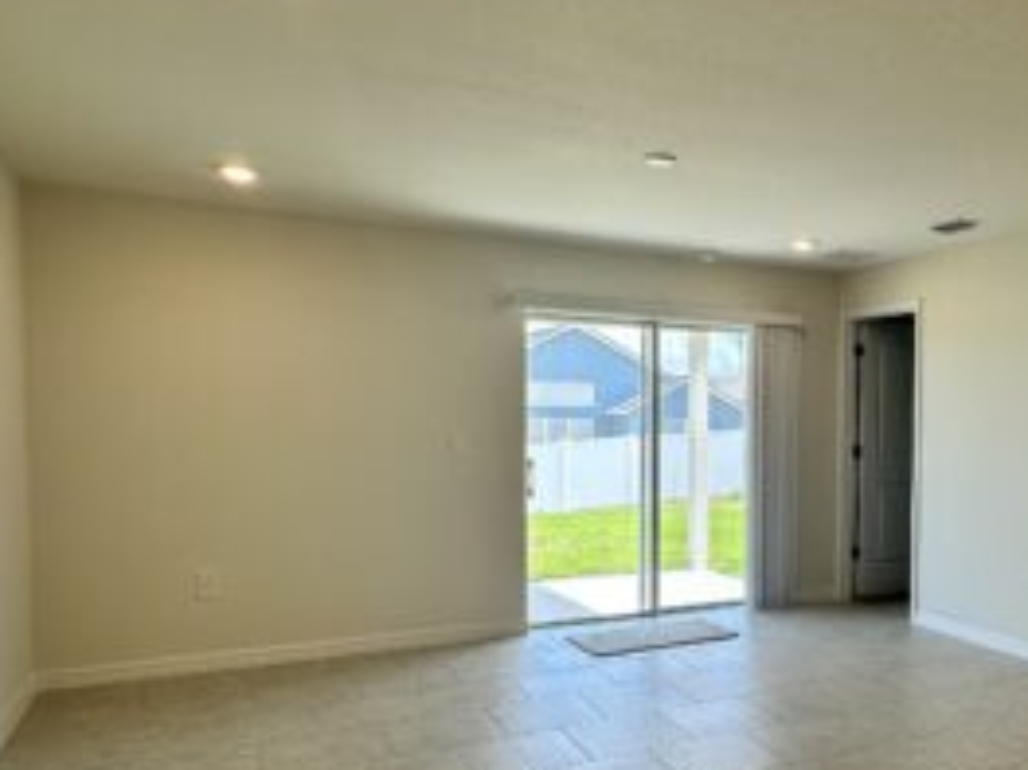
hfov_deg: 53.2
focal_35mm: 32
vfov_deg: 44.0
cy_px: 453
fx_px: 950
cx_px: 817
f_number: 2.2
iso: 40
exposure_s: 1/152
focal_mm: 2.22
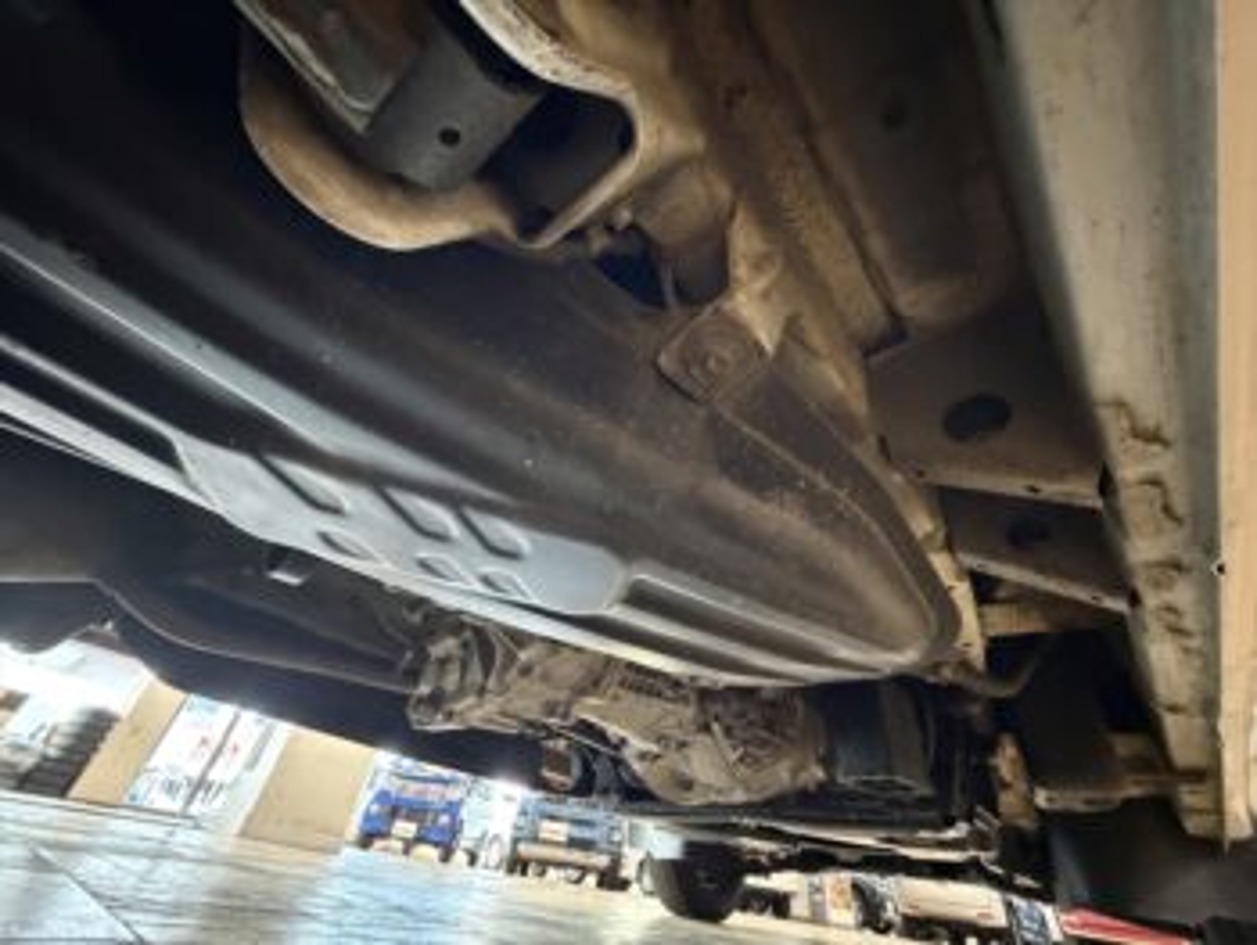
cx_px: 628
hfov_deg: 102.0
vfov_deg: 85.7
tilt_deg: +39.8
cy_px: 472
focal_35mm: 14
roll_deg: -9.0
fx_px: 509
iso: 1600
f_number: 2.2
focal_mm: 2.22
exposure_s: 1/40
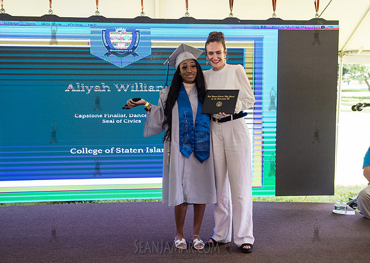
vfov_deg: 30.1
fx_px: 489
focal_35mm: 47
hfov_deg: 41.4
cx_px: 200
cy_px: 123
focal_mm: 40
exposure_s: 1/800
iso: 2500
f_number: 4
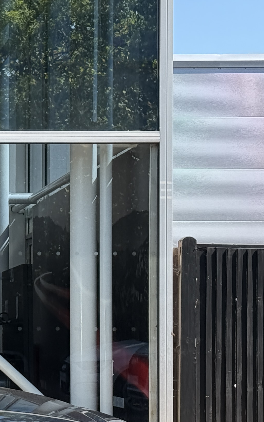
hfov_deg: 10.0
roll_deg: -0.6
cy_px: 295
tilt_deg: +1.4
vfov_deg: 16.5
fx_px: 1450
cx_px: -164
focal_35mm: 126
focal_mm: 6.76
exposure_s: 1/1678
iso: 80
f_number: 1.78
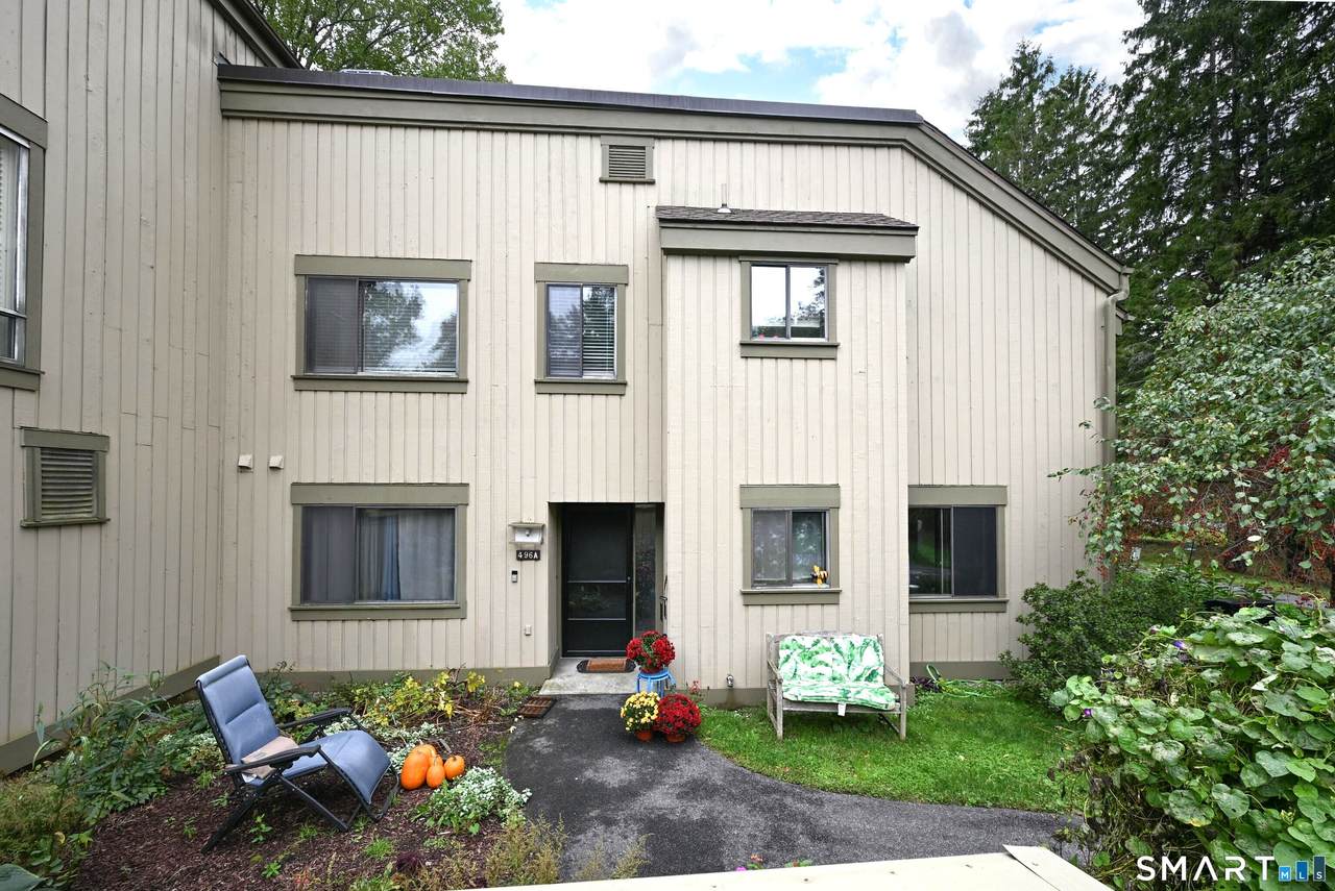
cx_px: 668
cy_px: 446
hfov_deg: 104.2
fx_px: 519
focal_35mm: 14
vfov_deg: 81.3
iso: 500
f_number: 8
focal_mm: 14
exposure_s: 1/160
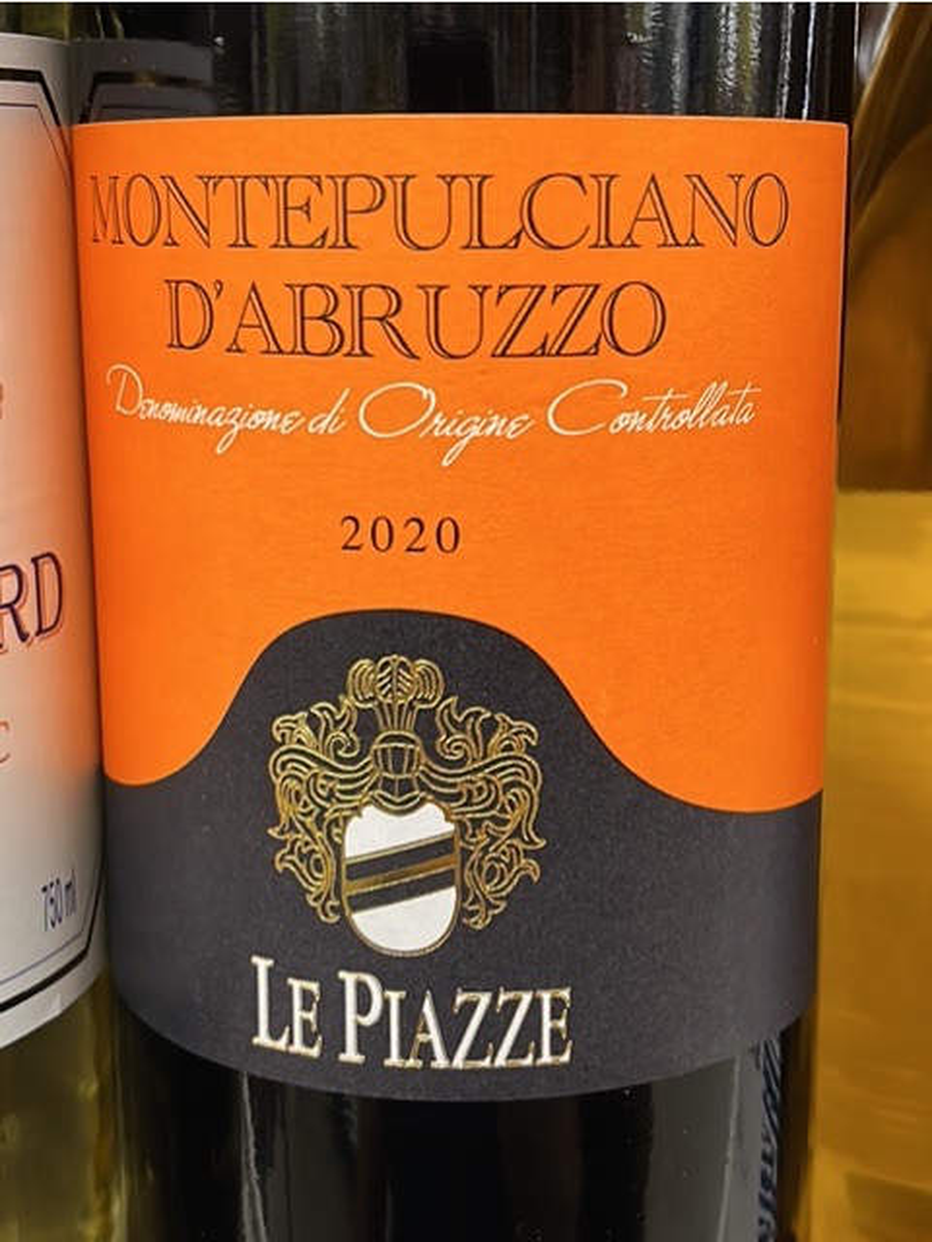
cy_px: 621
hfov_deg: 24.8
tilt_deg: -15.0
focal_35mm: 59
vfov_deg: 32.7
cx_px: 466
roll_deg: +0.9
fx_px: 2118
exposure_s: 1/50
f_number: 1.6
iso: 250
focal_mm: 5.1
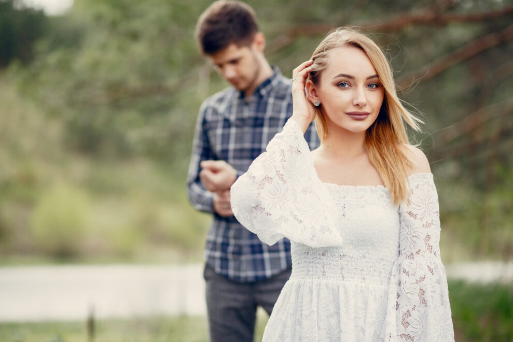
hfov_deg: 23.1
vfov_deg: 15.5
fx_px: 1254
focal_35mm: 88
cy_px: 166
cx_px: 253
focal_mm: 85
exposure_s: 1/2000
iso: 250
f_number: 2.2
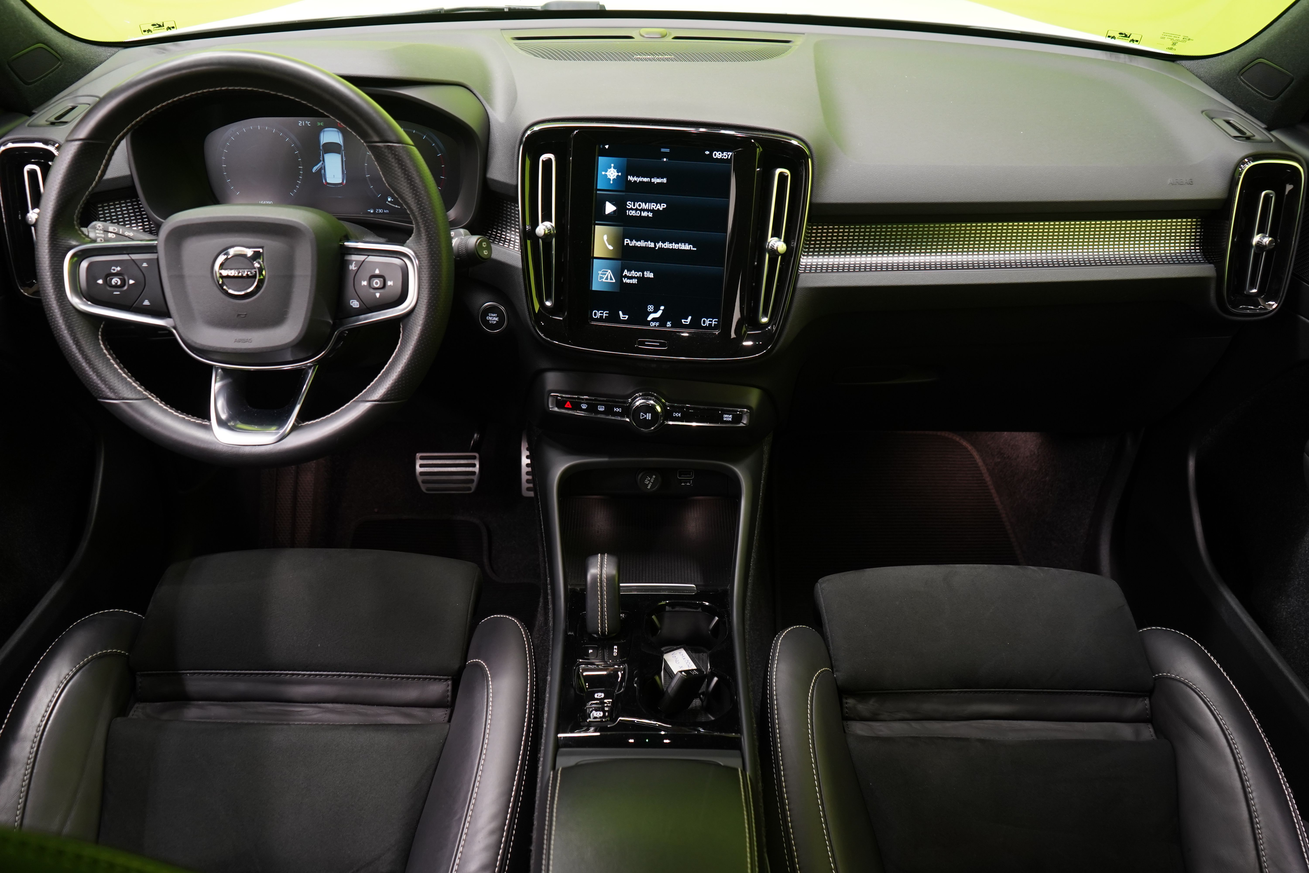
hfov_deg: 65.5
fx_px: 1018
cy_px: 436
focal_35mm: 28
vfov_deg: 46.4
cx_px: 654
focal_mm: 28
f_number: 5
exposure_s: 1/20
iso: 1250
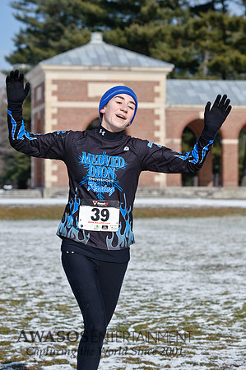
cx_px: 123
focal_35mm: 112
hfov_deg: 12.2
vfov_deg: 18.3
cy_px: 185
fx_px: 1151
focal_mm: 112
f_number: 6.3
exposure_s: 1/1000
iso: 200
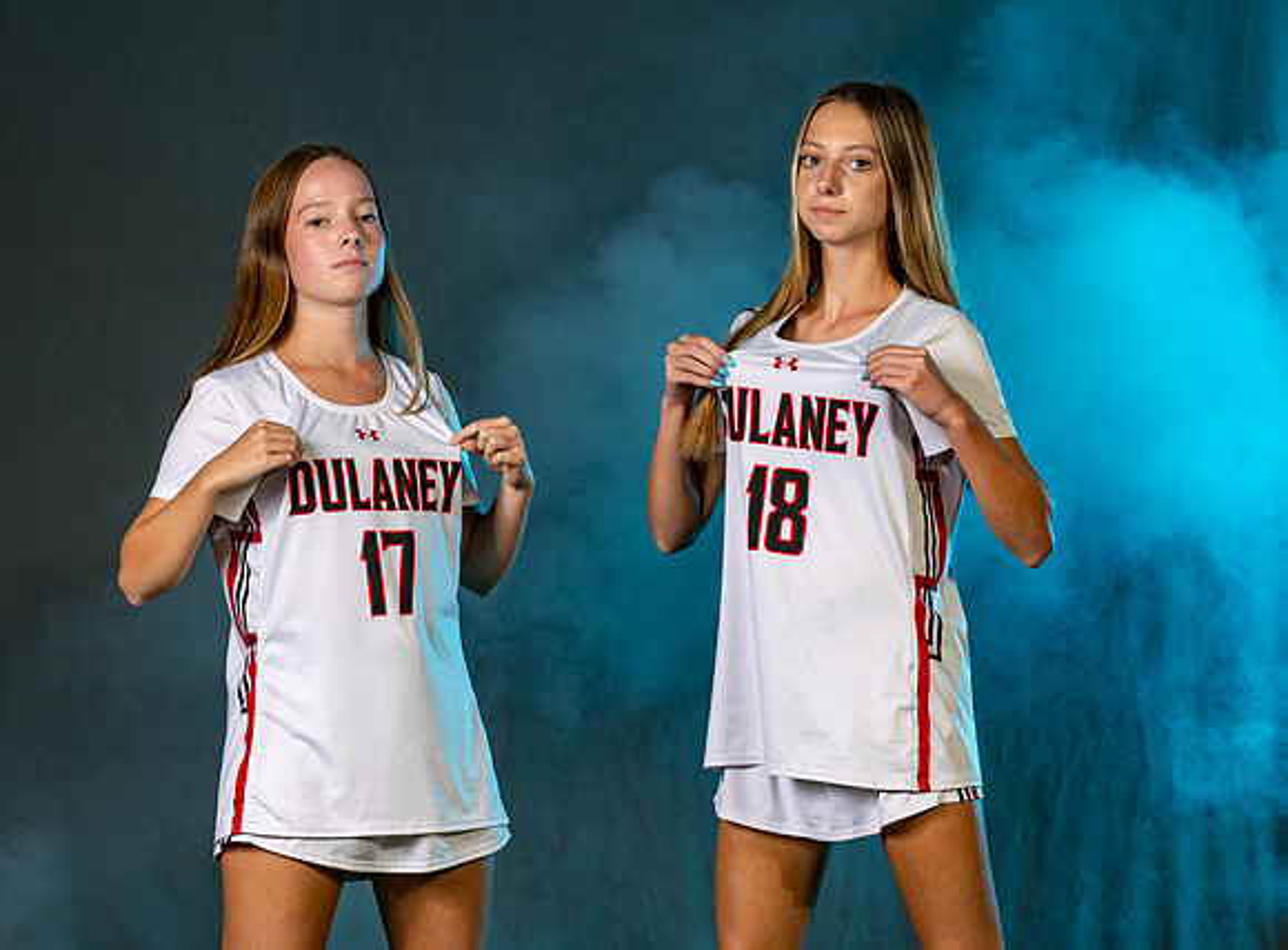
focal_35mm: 162
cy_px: 470
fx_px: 5980
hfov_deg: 12.3
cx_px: 684
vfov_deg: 9.1
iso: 80
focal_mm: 120
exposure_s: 1/125
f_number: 5.6
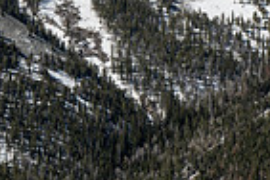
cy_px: -120
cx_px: 423
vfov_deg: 5.8
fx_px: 1755
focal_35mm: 234
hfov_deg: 8.6
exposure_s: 1/250
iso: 64
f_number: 10
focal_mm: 57
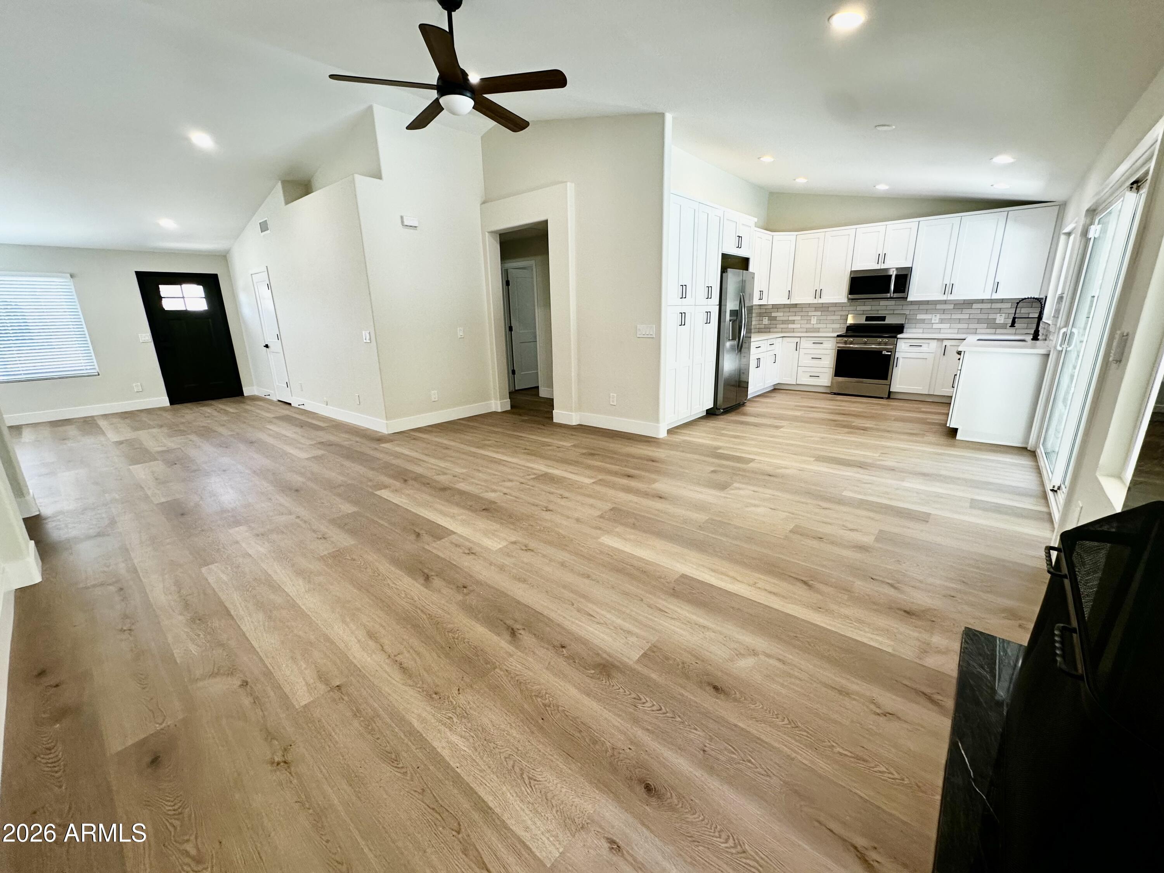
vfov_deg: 85.7
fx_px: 471
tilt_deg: -14.4
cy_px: 436
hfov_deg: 102.1
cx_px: 582
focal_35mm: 14
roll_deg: +1.3
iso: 160
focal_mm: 2.22
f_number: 2.2
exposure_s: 1/120
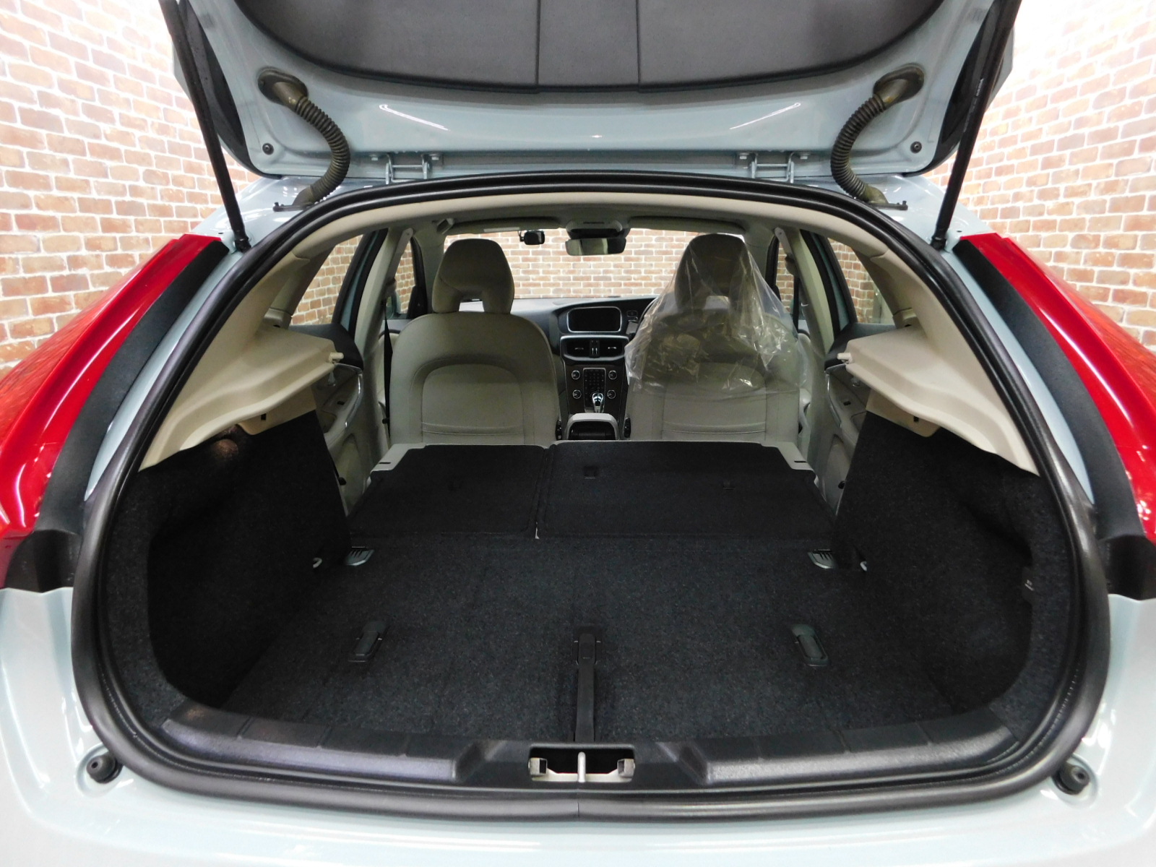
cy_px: 434
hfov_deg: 73.9
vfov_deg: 58.9
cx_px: 578
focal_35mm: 23
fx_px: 768
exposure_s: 1/25
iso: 400
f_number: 3
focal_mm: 4
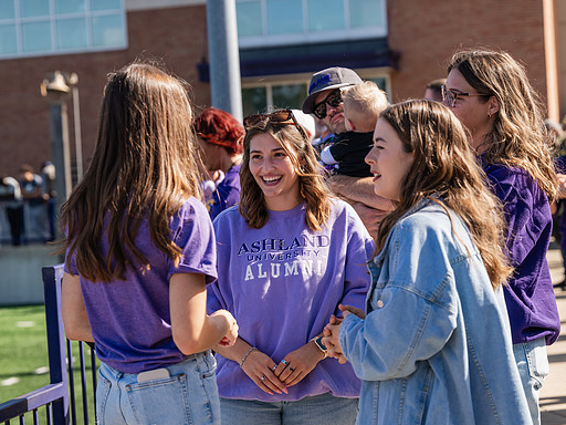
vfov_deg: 17.4
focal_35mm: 85
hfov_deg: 23.0
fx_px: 1390
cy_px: 213
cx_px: 266
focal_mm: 78
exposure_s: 1/640
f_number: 4
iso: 160
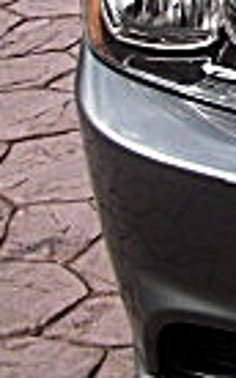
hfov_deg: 6.4
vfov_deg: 11.7
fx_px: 1825
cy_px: -8
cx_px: 826
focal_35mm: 177
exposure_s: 1/250
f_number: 2.8
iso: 50
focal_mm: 6.3
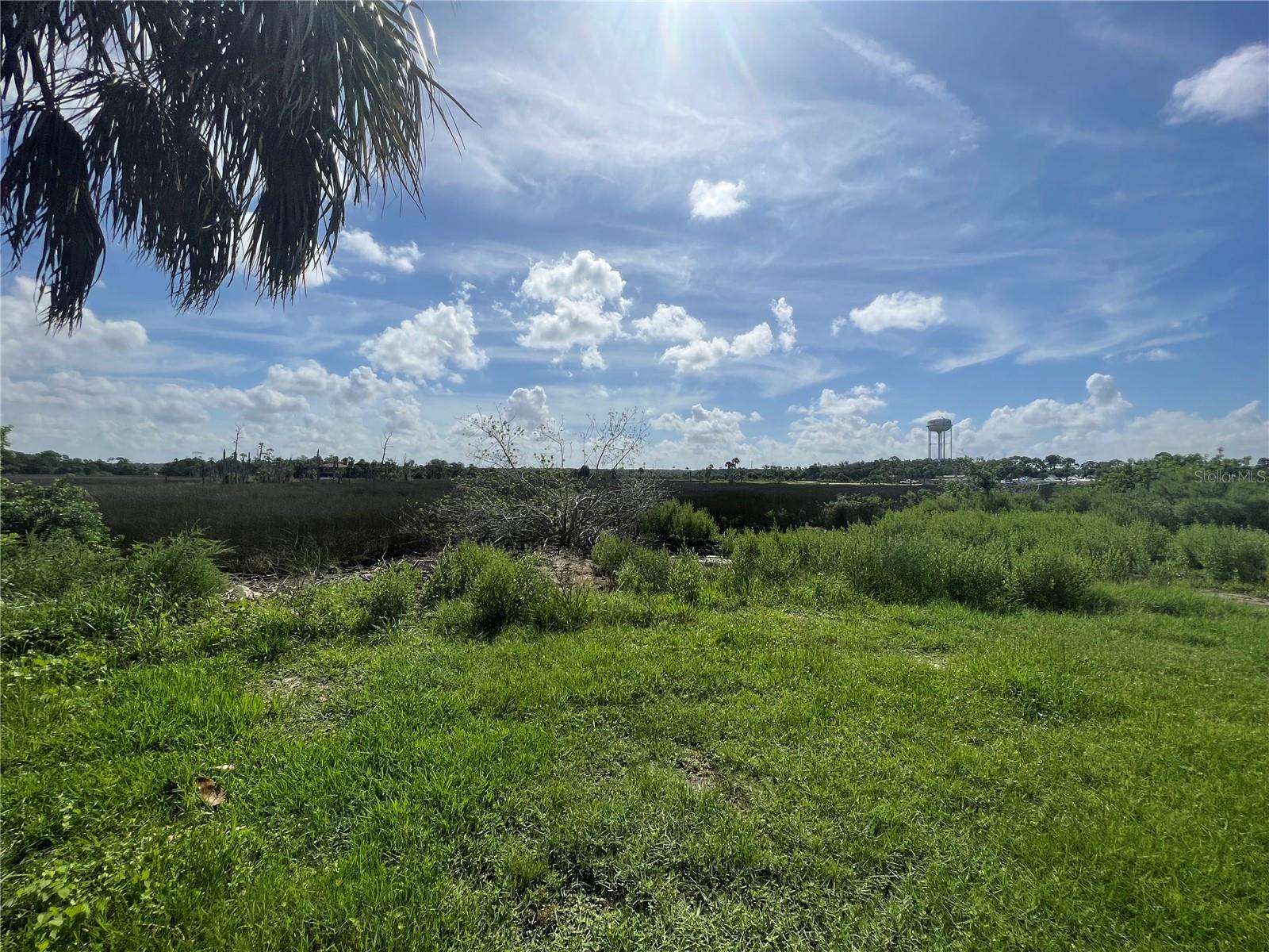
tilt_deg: +0.0
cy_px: 476
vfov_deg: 89.9
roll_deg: -1.3
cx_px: 634
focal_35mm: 13
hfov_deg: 106.2
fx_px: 477
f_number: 1.8
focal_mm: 1.57
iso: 40
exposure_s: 1/6135
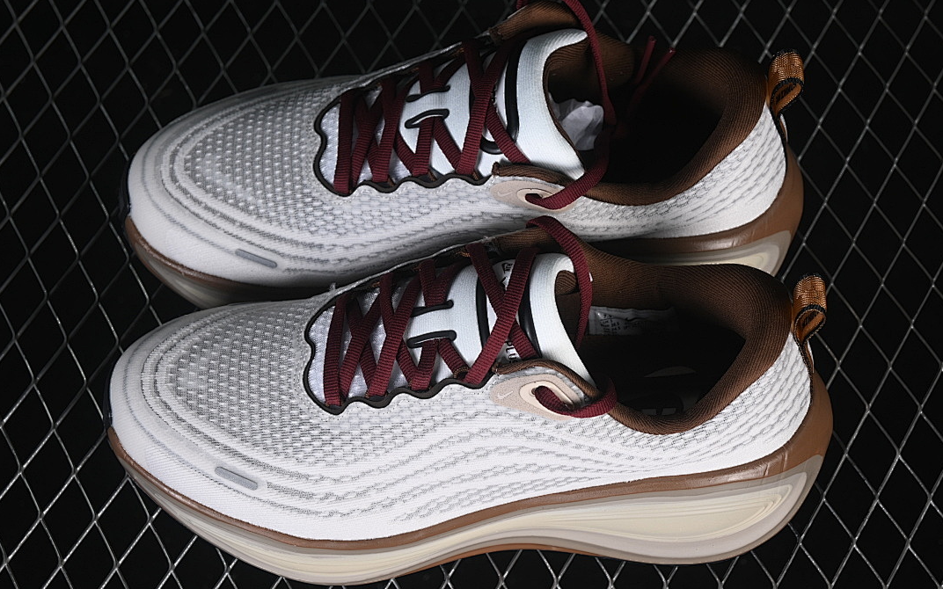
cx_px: 472
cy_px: 315
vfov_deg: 16.9
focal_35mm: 77
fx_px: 1979
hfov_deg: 26.8
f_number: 7.1
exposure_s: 1/80
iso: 160
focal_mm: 50
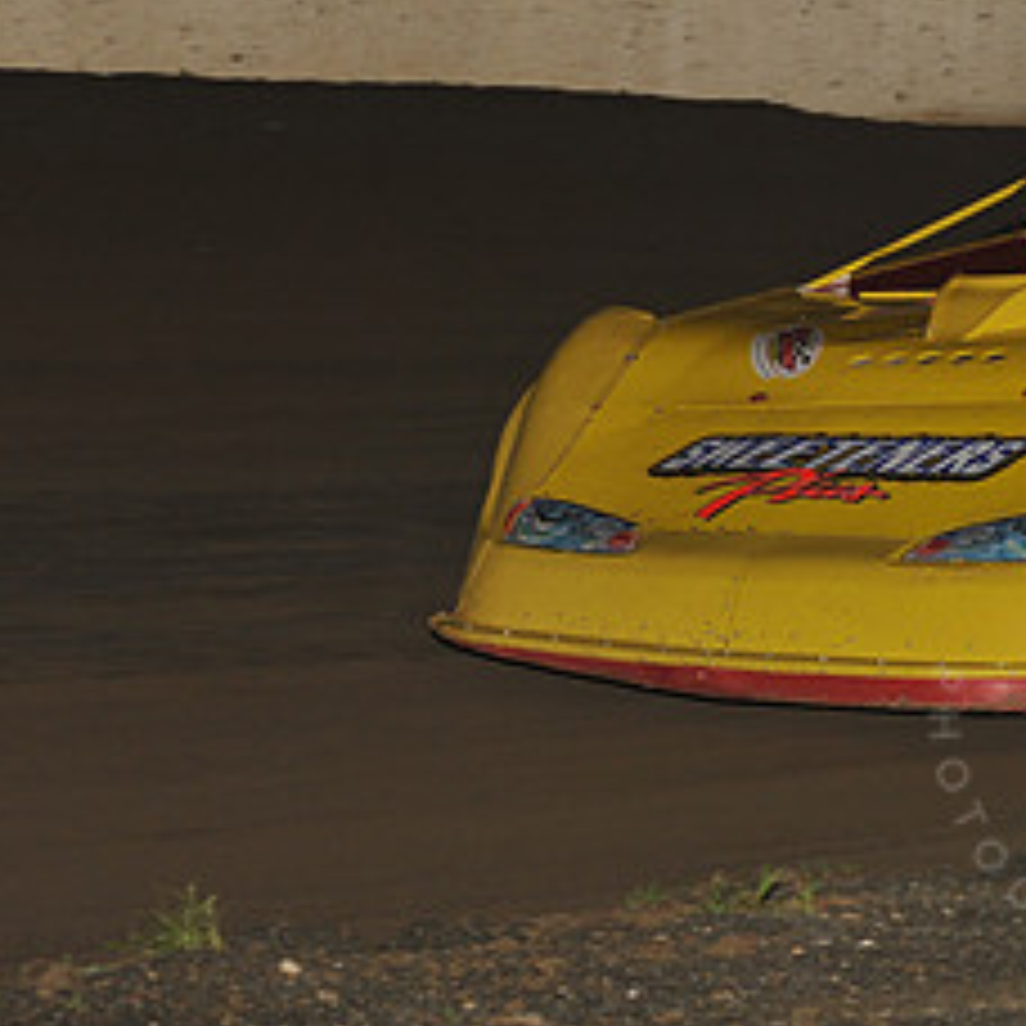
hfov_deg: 7.6
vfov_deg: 7.7
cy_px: 292
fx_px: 7612
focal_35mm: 227
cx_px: 1197
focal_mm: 105
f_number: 7.1
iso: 640
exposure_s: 1/320
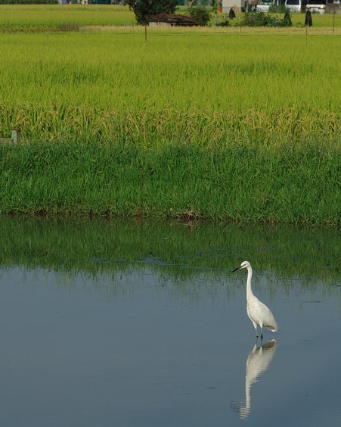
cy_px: 249
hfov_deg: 6.7
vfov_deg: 8.4
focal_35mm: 230
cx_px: 202
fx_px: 2902
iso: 100
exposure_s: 1/250
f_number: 11
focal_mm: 90
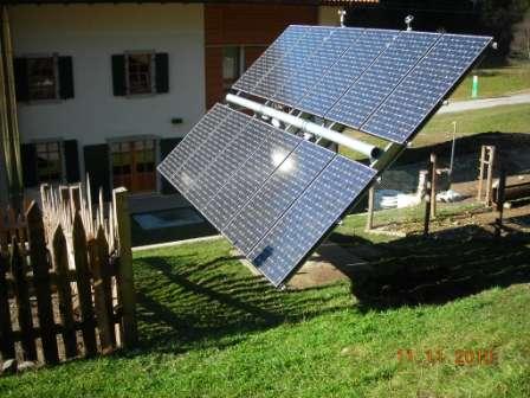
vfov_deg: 37.7
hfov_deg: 49.0
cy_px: 199
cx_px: 265
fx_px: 582
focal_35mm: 38
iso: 50
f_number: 3.2
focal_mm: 6.3
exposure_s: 1/254
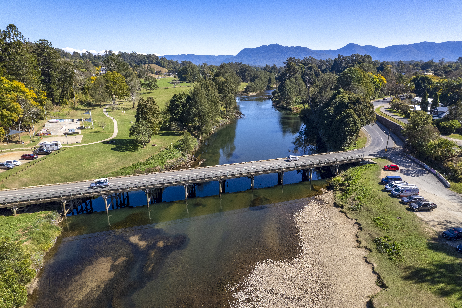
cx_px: 231
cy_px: 154
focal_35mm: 22
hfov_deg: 78.6
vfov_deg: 57.2
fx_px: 282
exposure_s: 1/180
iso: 100
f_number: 2.8
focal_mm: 8.38
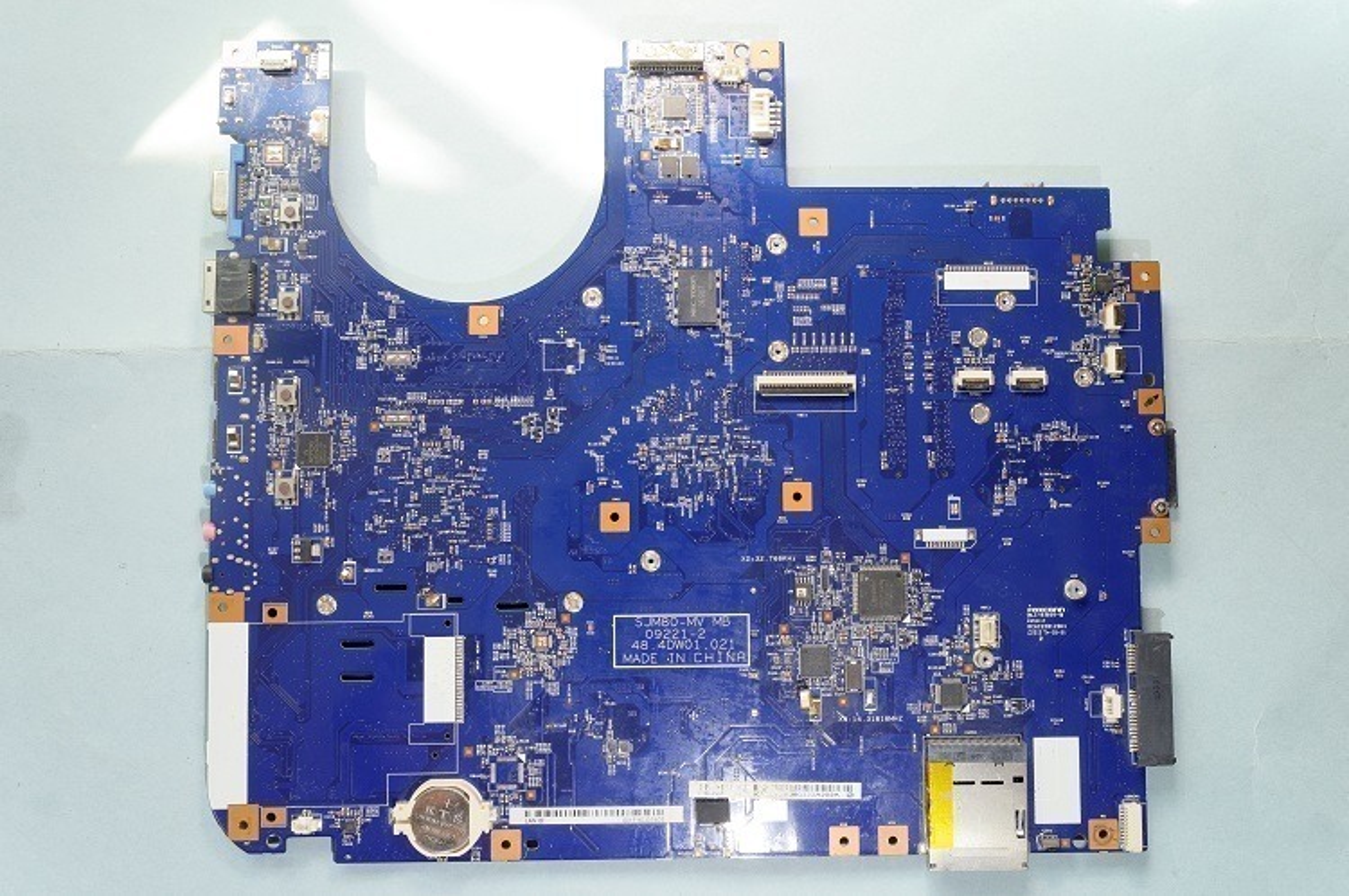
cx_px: 674
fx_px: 1123
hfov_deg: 62.0
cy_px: 448
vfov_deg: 43.5
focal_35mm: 30
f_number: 8
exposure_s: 1/4
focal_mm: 20
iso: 100
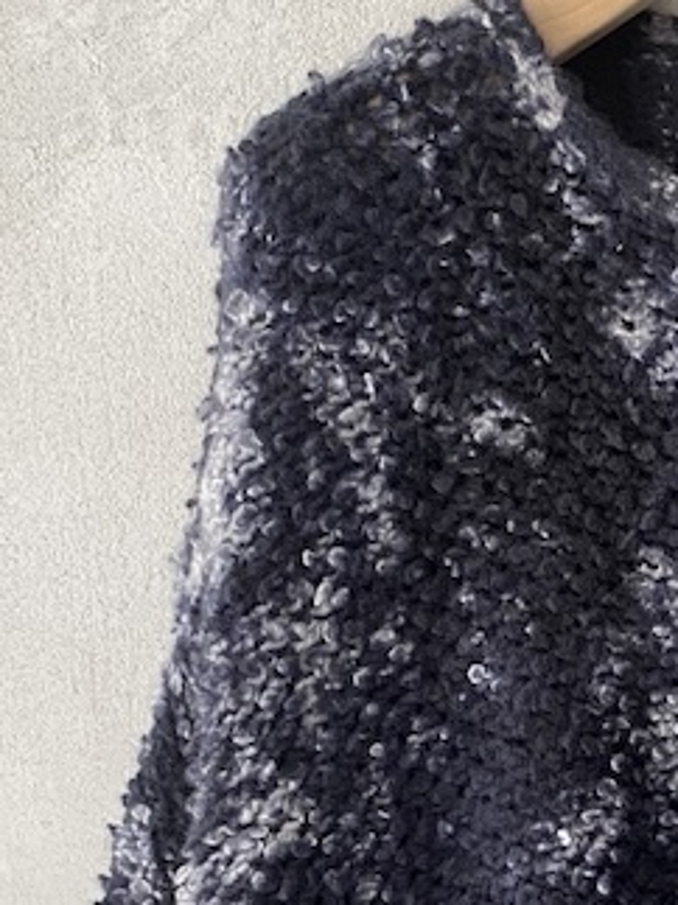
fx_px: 2247
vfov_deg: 22.1
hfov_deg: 16.3
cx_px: 863
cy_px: 850
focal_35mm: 86
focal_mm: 4.25
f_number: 1.8
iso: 125
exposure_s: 1/81
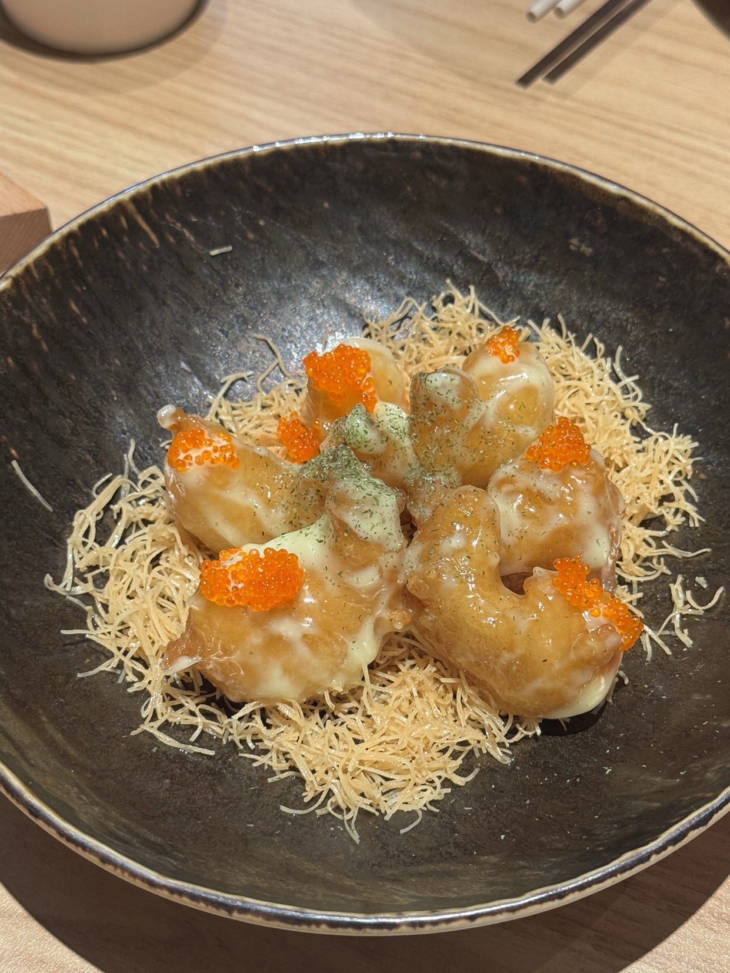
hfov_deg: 25.2
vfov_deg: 33.2
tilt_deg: -53.8
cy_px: 527
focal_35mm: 58
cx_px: 389
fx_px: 1631
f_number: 1.78
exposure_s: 1/100
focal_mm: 6.76
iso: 125
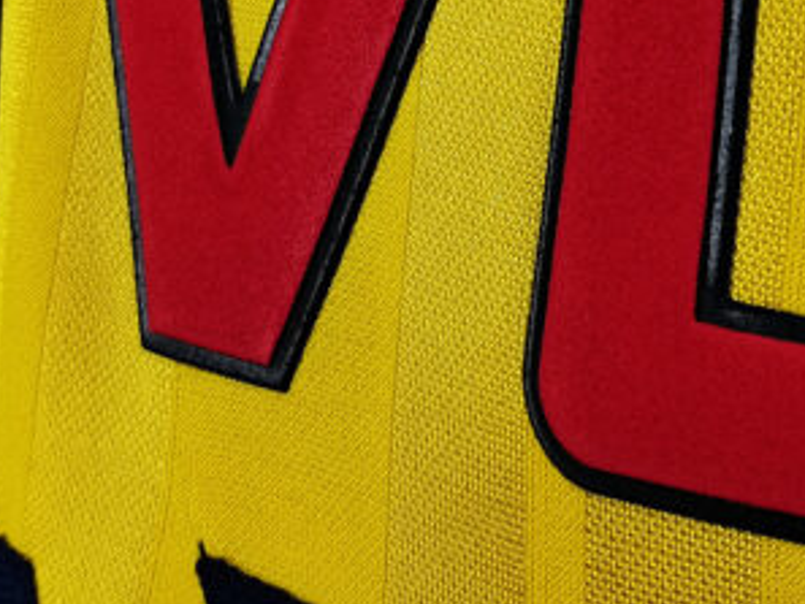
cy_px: 3
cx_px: 512
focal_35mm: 99
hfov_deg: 19.8
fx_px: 2303
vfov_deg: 14.7
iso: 125
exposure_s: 1/120
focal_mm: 5.58
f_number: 1.8
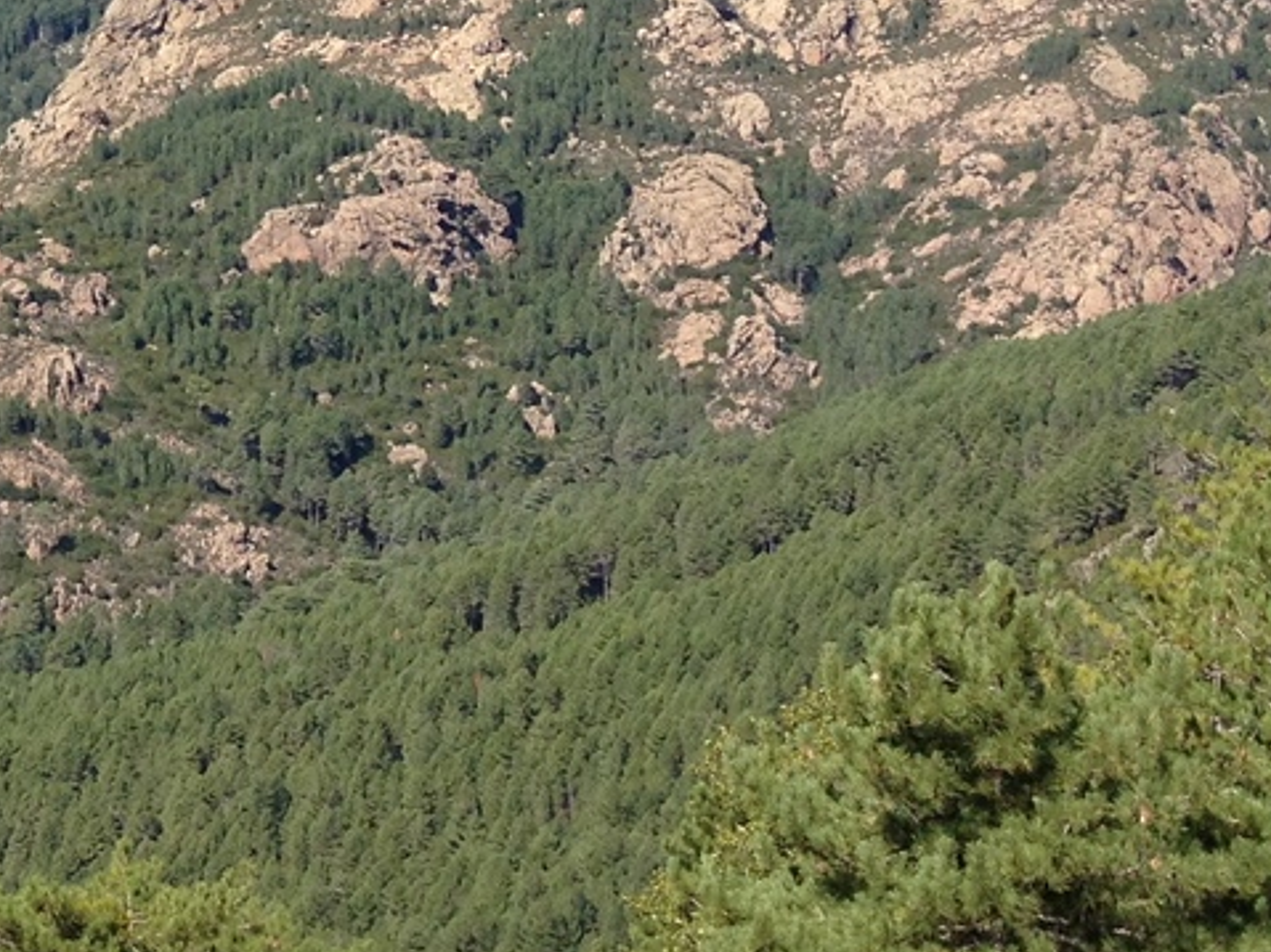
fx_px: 4295
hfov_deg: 16.0
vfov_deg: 12.4
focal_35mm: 117
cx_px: -356
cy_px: -111
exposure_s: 1/1284
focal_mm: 4.28
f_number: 2.4
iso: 64
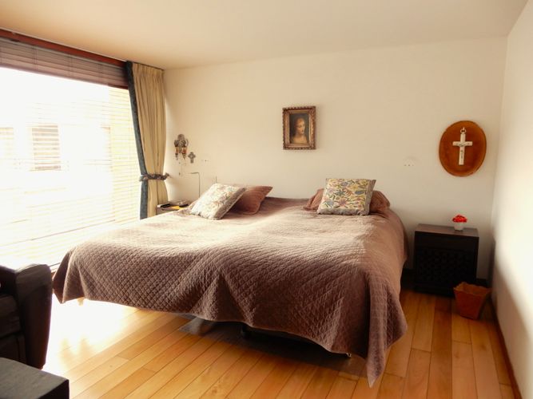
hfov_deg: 71.6
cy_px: 200
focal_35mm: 24
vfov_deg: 56.8
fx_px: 369
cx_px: 266
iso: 180
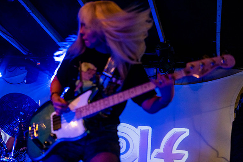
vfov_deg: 27.0
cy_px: 81
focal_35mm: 50
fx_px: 338
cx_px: 122
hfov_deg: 39.6
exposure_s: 1/160
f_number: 2.2
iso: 3200
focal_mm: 50
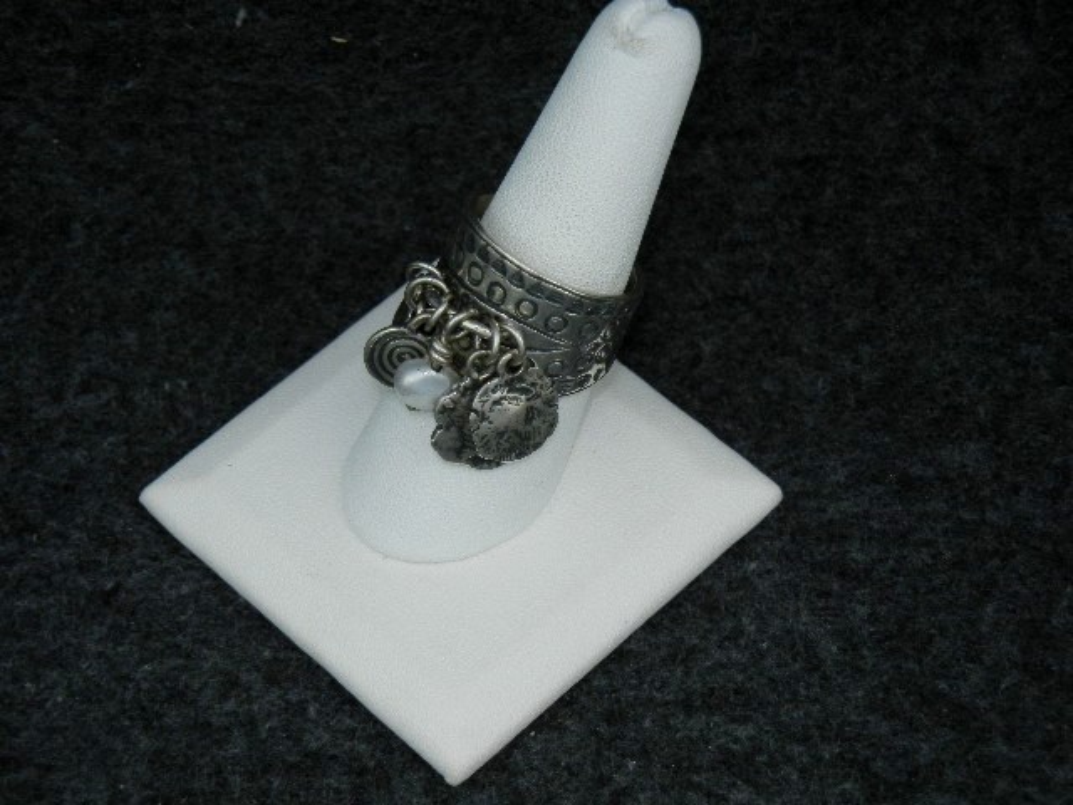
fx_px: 3162
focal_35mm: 102
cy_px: 402
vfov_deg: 14.5
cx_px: 536
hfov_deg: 19.3
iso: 308
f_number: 4.5
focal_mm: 18.3
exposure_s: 1/30
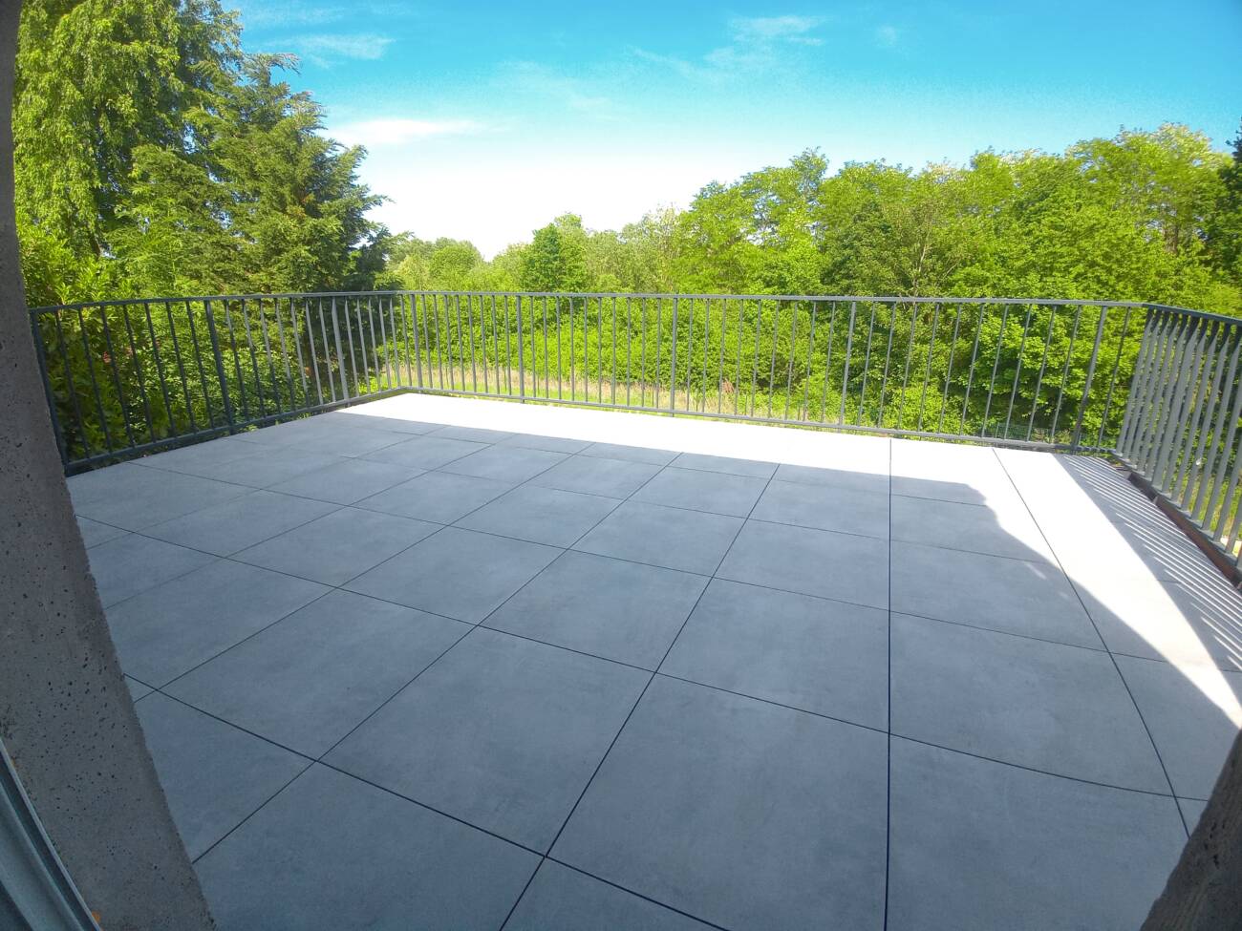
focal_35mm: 22
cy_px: 466
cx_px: 621
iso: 116
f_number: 2.2
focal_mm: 2.24
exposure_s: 1/418
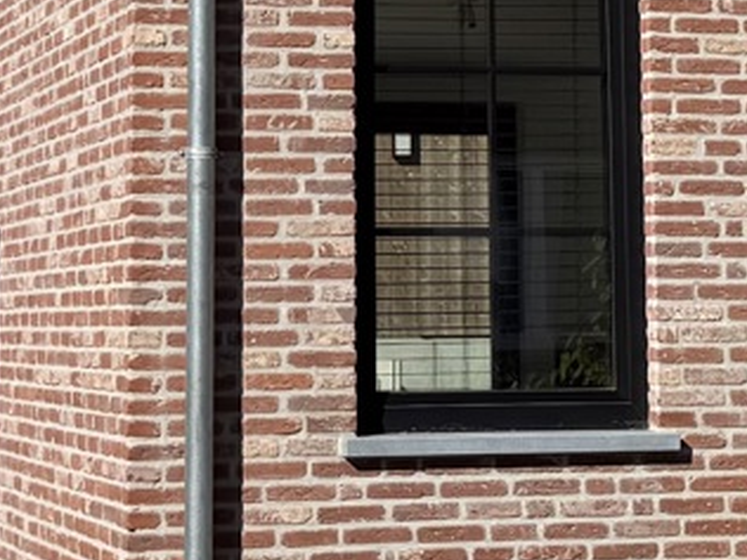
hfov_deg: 13.5
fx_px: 3151
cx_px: 428
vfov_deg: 9.8
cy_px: -288
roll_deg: +0.3
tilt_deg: +10.6
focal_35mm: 146
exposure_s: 1/6173
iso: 80
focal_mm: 6.76
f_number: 1.78
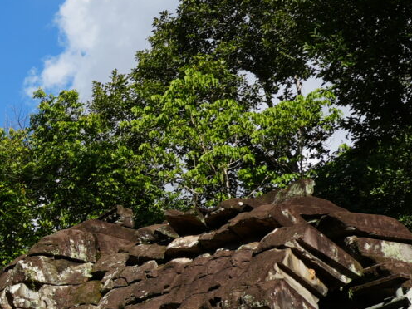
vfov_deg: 12.4
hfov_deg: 15.2
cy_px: 239
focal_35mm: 119
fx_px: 1416
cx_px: -228
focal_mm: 24
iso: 100
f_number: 10
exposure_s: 1/160
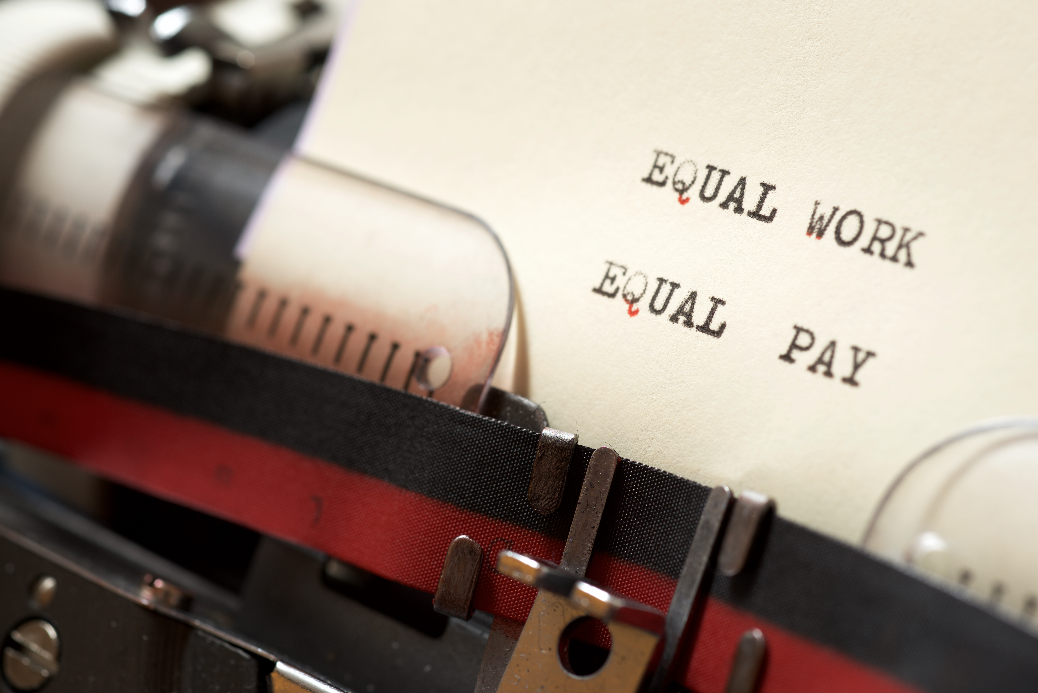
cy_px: 346
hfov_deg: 33.4
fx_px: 1730
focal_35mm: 60
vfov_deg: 22.6
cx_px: 519
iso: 125
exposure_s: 1/160
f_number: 11
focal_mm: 60
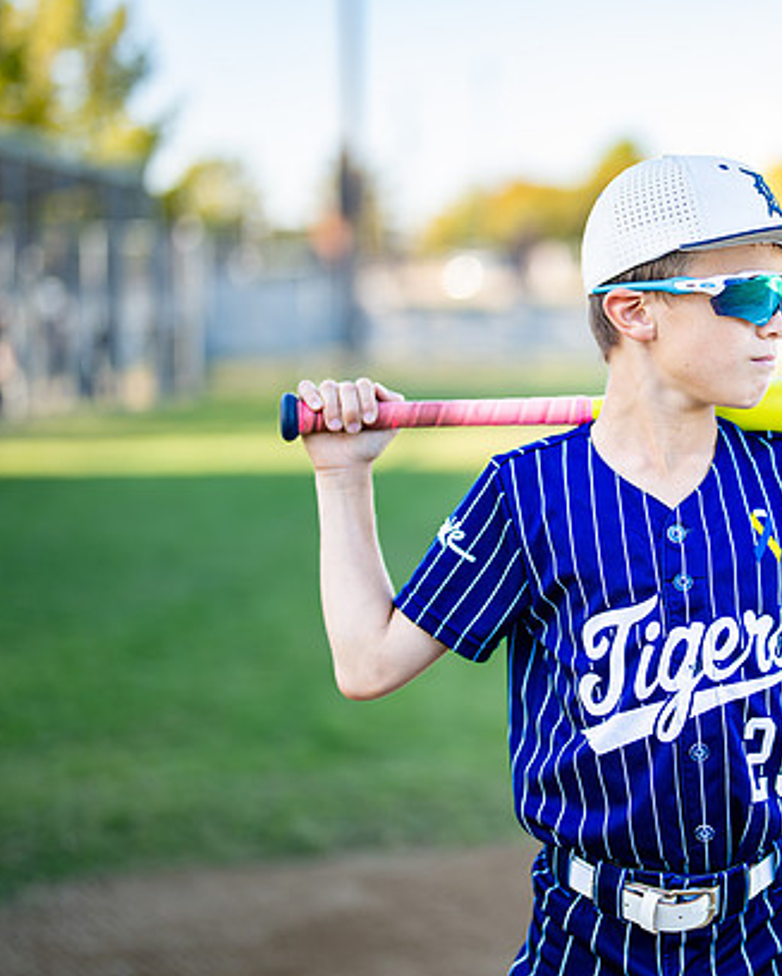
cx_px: 725
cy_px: 468
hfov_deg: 19.3
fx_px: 2254
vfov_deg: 24.4
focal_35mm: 78
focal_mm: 50
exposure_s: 1/1250
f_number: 1.2
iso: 100
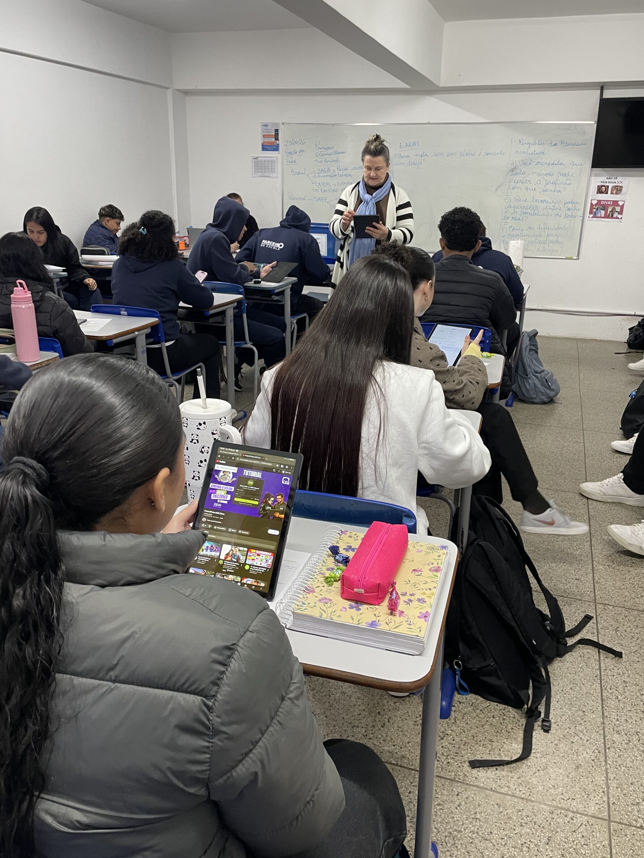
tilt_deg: -18.4
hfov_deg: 49.7
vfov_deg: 63.4
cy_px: 402
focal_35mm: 28
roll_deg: -1.4
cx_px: 330
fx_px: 694
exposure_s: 1/60
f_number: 1.6
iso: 160
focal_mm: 4.2
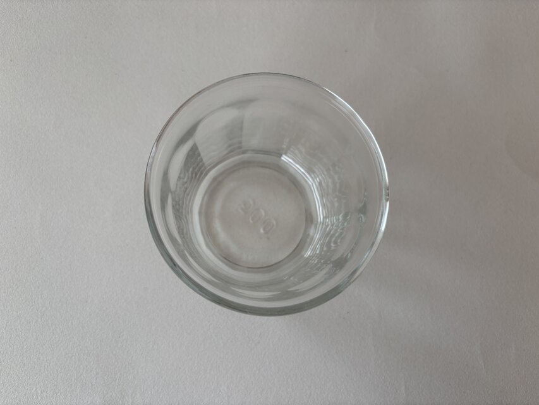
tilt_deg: -79.3
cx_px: 270
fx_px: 405
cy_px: 202
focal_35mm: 26
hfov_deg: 67.3
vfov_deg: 53.1
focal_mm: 5.96
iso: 50
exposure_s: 1/121
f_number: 1.6
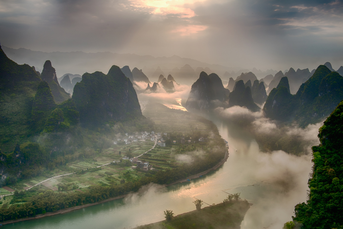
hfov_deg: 54.4
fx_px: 334
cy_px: 114
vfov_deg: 37.9
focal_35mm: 35
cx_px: 172
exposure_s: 1/30
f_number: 11
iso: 100
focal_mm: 35
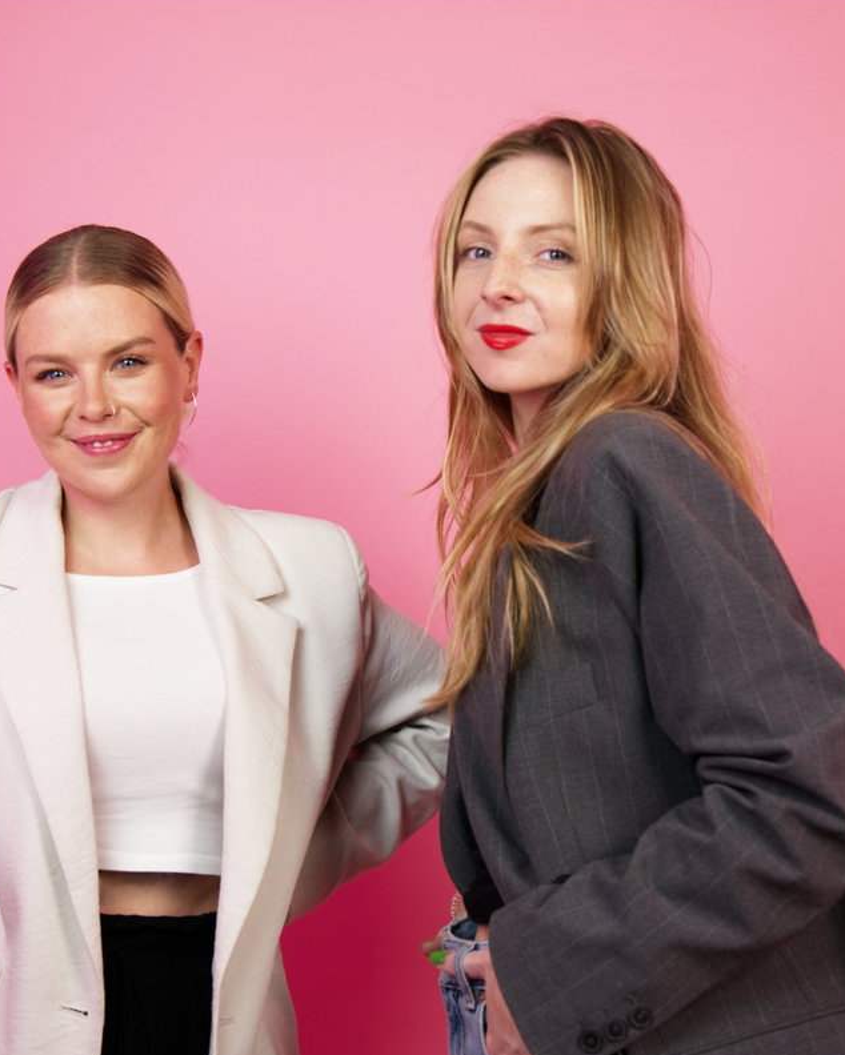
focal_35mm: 57
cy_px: 526
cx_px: 337
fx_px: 1781
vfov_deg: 33.0
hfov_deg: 26.6
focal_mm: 27
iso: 200
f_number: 3.5
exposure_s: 1/125
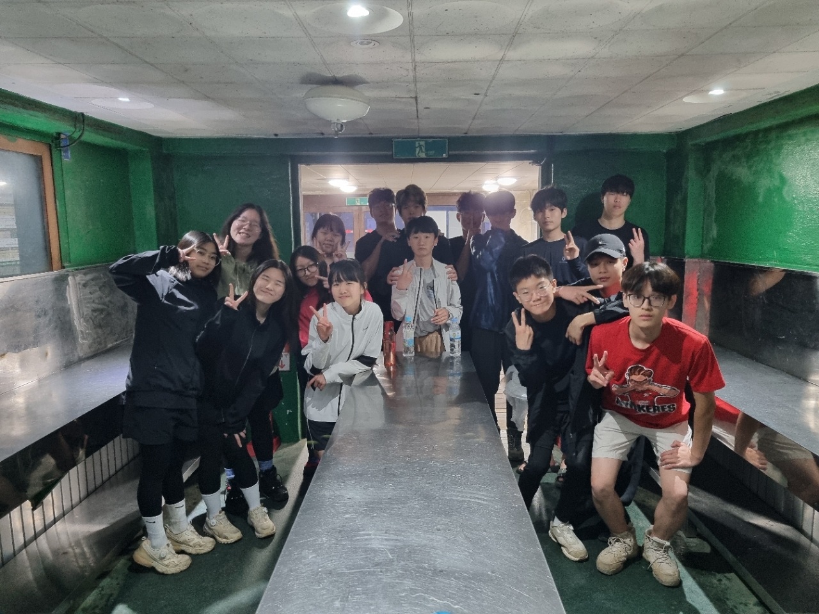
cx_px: 410
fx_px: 615
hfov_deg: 67.3
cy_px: 307
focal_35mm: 26
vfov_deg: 53.1
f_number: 1.8
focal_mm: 5.4
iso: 640
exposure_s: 1/24
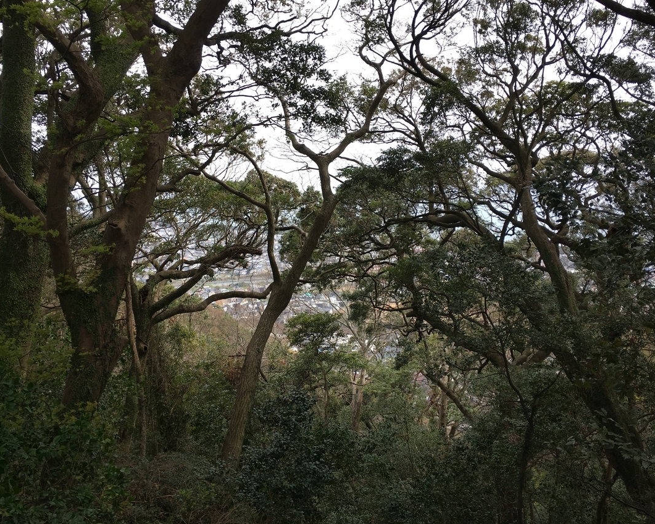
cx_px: 330
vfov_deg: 45.8
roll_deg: +1.9
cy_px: 248
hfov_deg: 55.7
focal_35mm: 32
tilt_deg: -5.9
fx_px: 620
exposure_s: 1/306
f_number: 2.2
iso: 25
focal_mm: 4.15
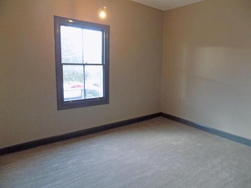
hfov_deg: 73.9
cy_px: 94
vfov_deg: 58.9
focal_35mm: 23
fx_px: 167
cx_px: 126
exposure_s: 1/30
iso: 400
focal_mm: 4
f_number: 3.1
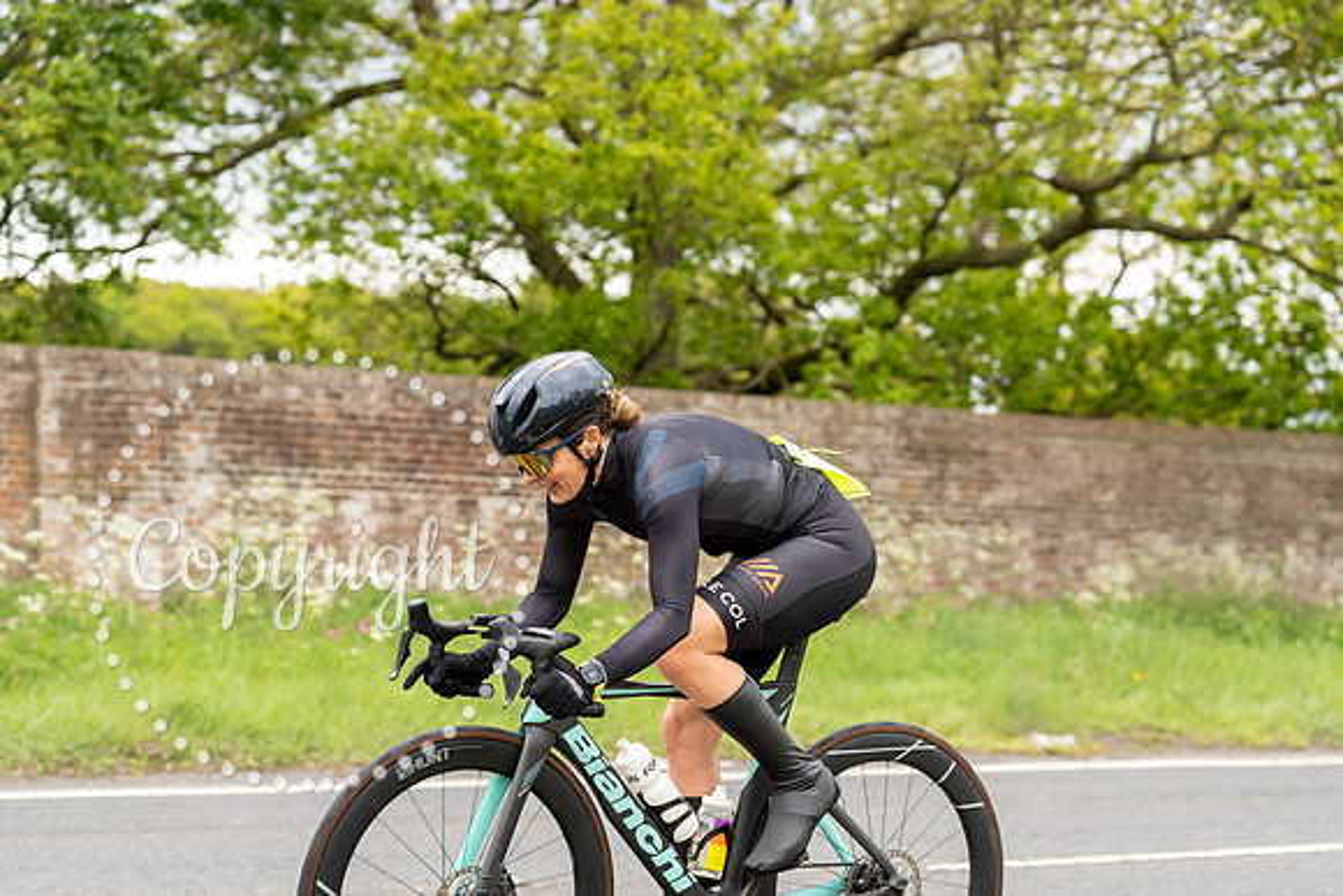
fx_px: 2612
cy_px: 448
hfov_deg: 28.8
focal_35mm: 70
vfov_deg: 19.5
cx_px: 672
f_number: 3.5
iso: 500
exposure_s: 1/1000
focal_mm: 70
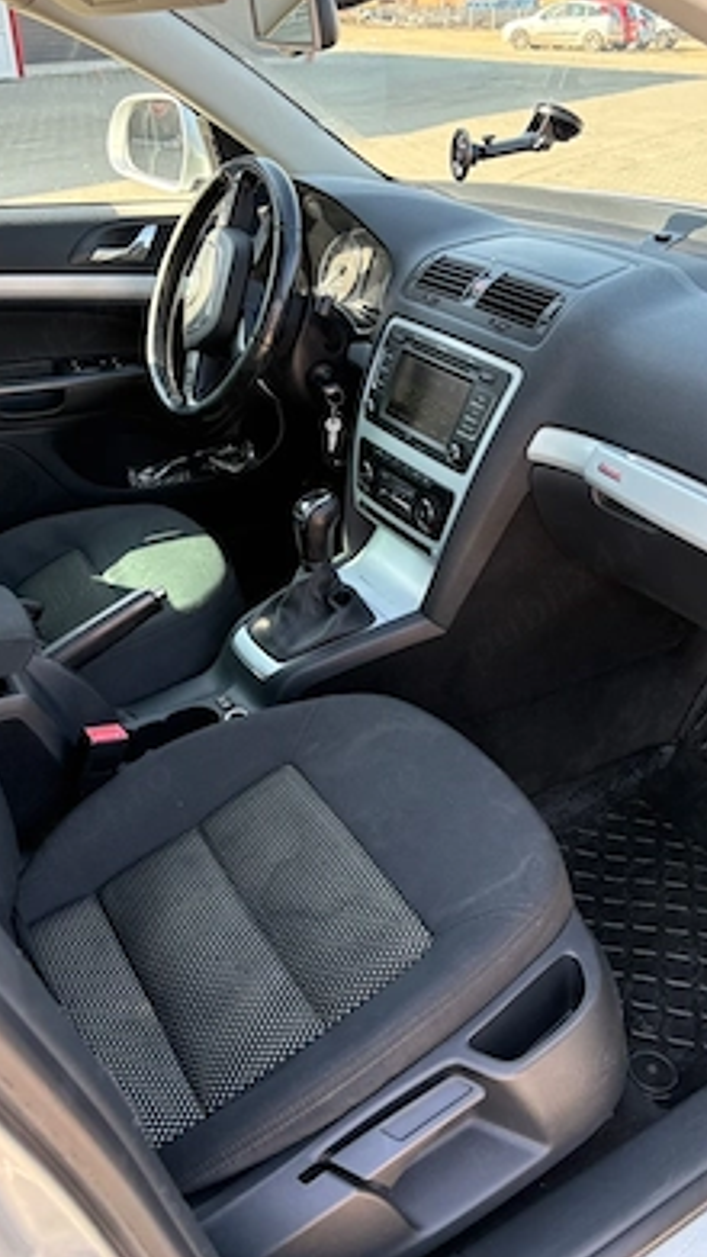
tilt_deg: -33.7
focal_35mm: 29
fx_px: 966
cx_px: 382
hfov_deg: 40.2
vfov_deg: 66.1
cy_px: 627
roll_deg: -0.8
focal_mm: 5.96
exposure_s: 1/241
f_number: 1.6
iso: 100
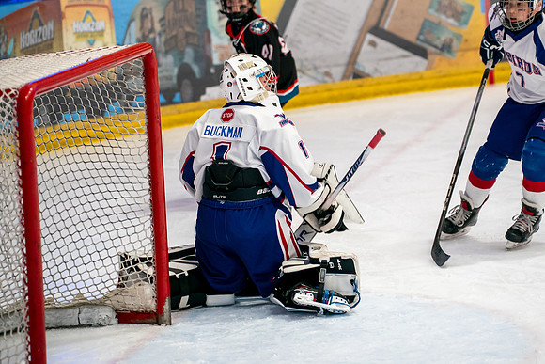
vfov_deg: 6.6
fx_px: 3167
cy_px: 103
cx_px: 299
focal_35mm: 209
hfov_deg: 9.8
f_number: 3.2
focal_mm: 143
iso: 2500
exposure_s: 1/800
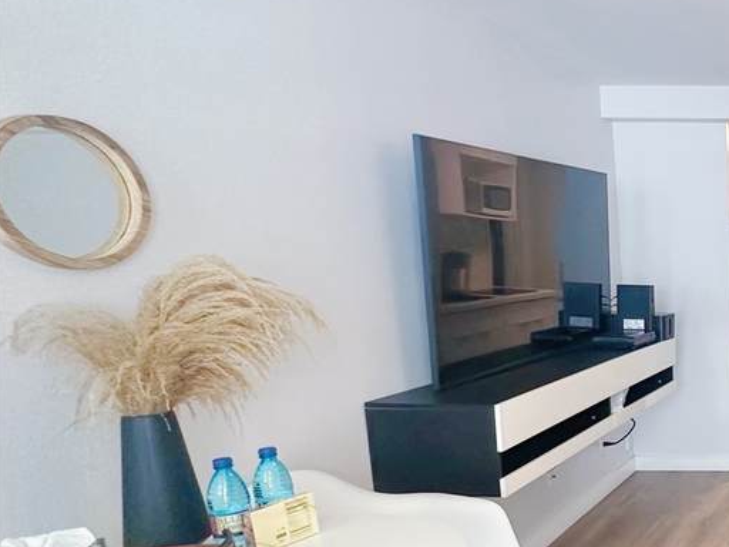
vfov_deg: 40.2
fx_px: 737
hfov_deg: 37.3
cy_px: 368
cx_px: 907
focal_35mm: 35
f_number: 2.2
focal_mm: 2.22
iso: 320
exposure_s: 1/120
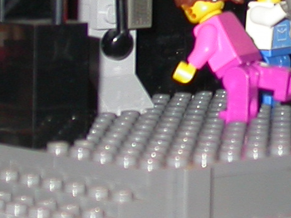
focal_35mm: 260
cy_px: -116
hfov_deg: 7.6
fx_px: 2185
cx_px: 349
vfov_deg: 5.7
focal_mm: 11.1
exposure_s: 1/60.3
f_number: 2.9
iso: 100
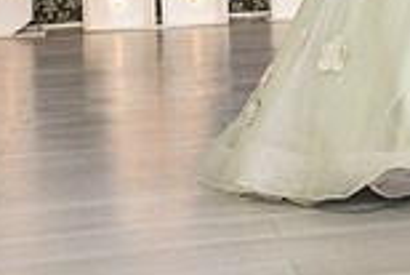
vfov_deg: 10.2
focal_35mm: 130
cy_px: -143
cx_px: 548
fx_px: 1482
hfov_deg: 15.0
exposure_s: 1/160
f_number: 3.5
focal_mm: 27
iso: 500
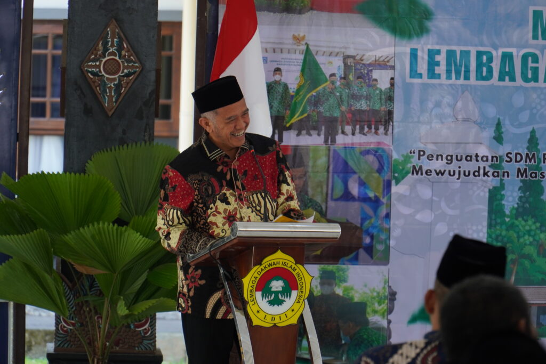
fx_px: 2389
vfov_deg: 8.7
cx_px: 273
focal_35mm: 158
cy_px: 182
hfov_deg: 13.0
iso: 250
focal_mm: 105
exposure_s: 1/125
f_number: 4
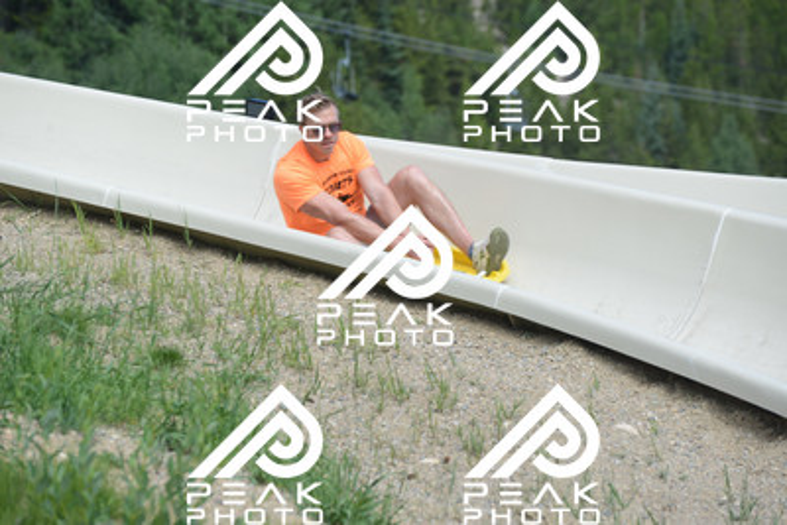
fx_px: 4264
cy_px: 262
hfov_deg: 10.5
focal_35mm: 195
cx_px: 394
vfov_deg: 7.0
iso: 450
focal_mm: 195
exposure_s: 1/640
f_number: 6.3
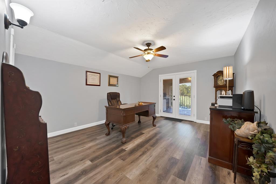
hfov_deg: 112.6
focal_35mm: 12
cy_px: 92
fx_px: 92
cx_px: 138
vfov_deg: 90.0
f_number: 9
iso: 640
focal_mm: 12
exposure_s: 2
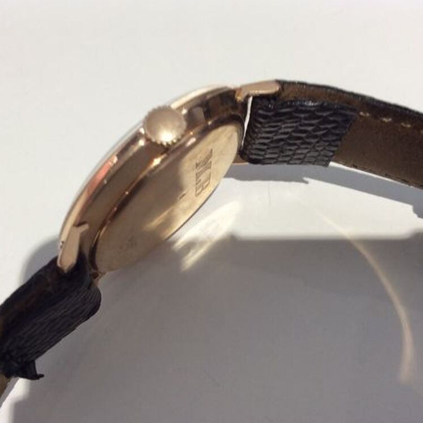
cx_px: 183
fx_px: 525
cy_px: 211
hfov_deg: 43.8
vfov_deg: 43.9
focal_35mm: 38
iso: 40
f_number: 2.4
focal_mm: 3.3
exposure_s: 1/25
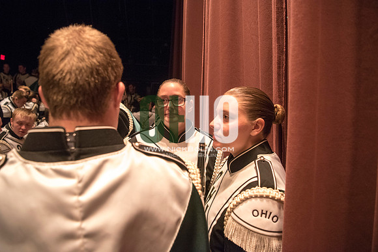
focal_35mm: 24
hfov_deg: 73.7
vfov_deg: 53.2
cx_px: 189
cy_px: 126
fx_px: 252
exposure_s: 1/60
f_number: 3.5
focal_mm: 24
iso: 4000
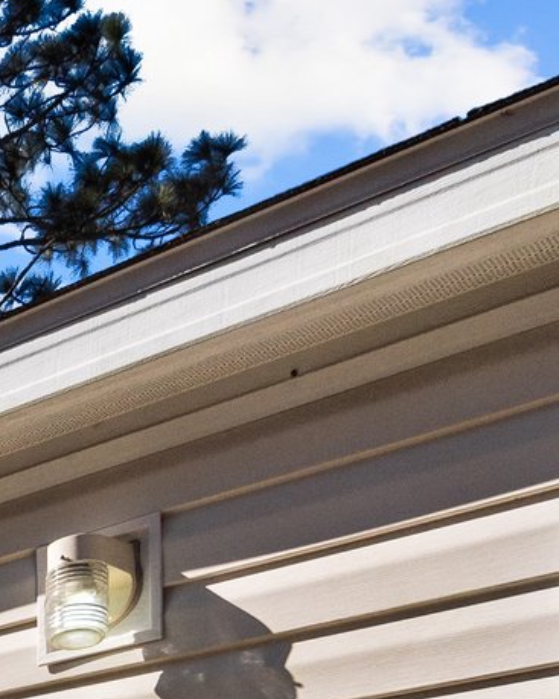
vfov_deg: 25.0
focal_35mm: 61
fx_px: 1262
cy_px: 997
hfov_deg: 19.4
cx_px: -416
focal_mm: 7
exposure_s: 1/2500
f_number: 5.6
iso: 200
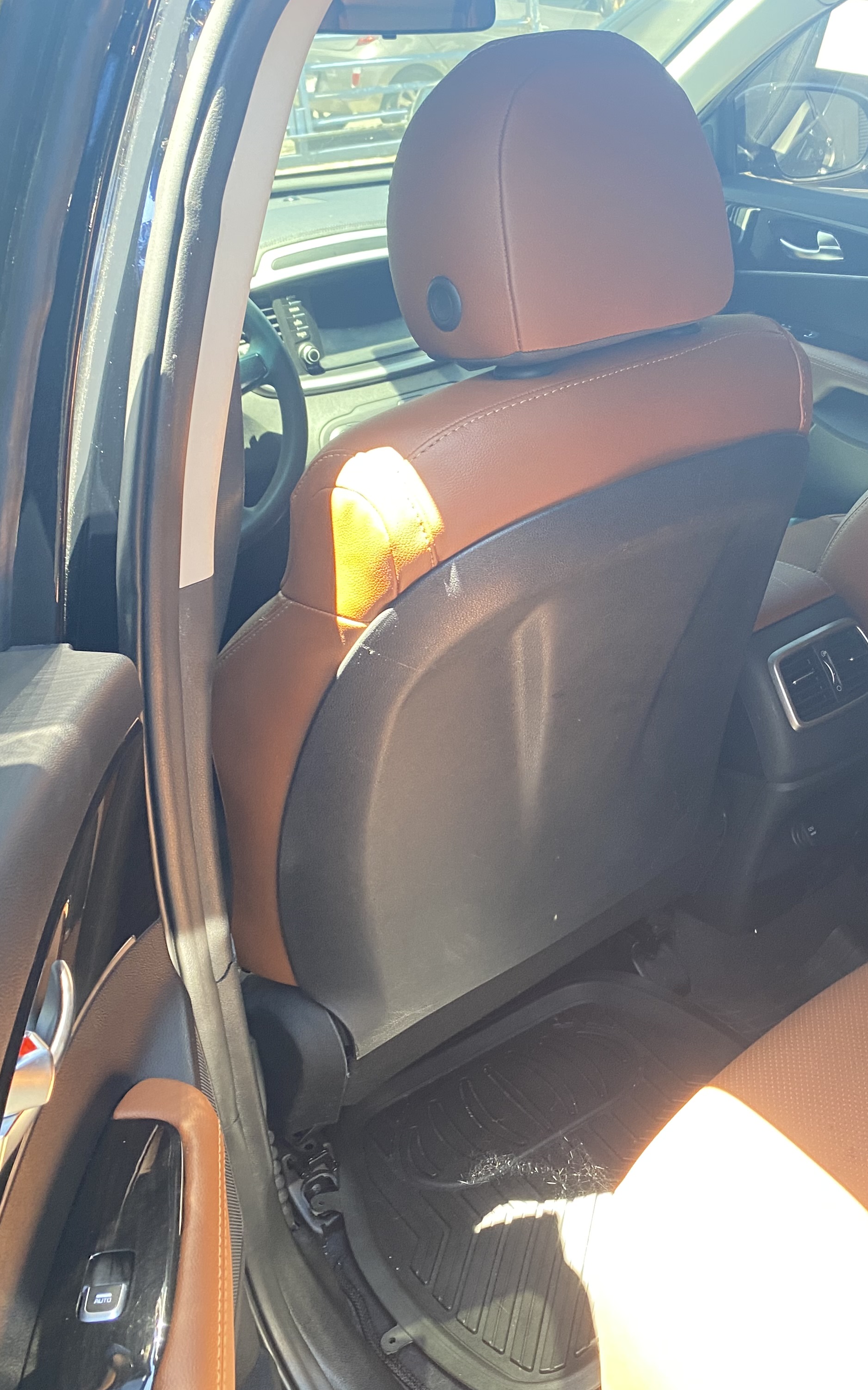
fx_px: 1400
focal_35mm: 37
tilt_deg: -31.2
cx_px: 733
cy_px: 692
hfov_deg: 33.1
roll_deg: +0.1
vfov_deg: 52.7
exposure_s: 1/63
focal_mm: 4.25
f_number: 1.8
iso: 125
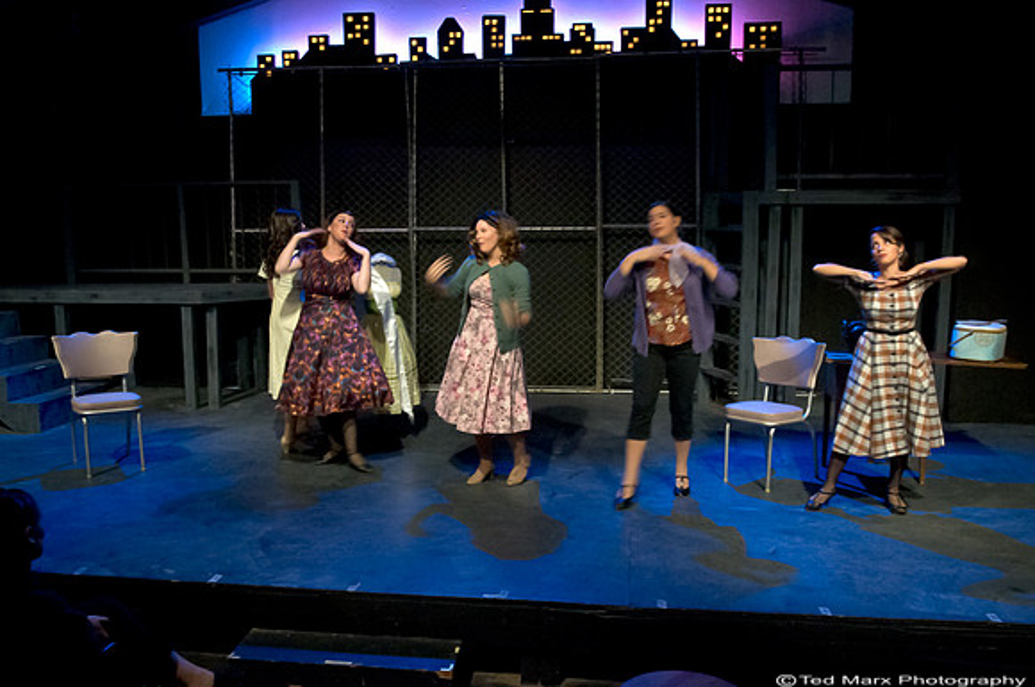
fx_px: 861
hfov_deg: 62.0
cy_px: 344
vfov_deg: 43.5
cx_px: 518
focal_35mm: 30
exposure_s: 1/30
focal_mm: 20
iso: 6400
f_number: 5
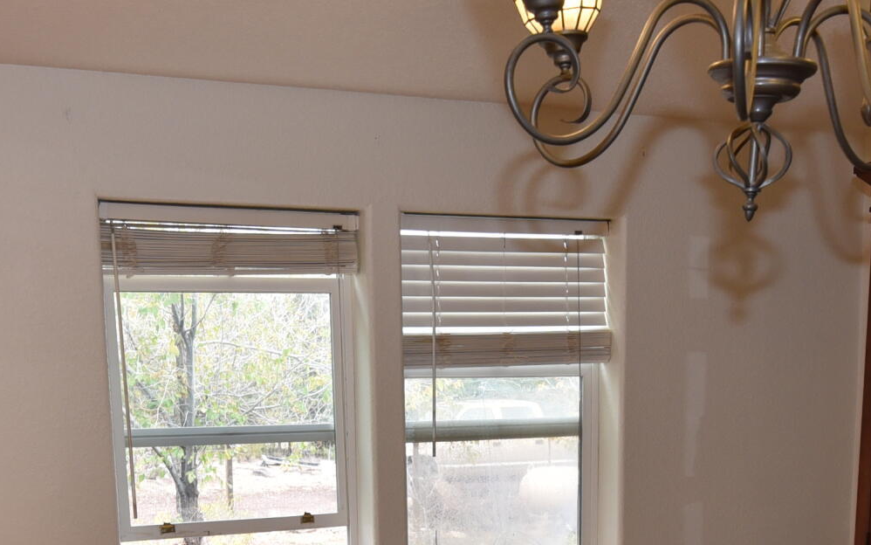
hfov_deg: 41.0
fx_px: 1163
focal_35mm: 49
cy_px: 629
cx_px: 398
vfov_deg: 24.3
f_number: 5.6
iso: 800
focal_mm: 16
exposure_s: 1/125
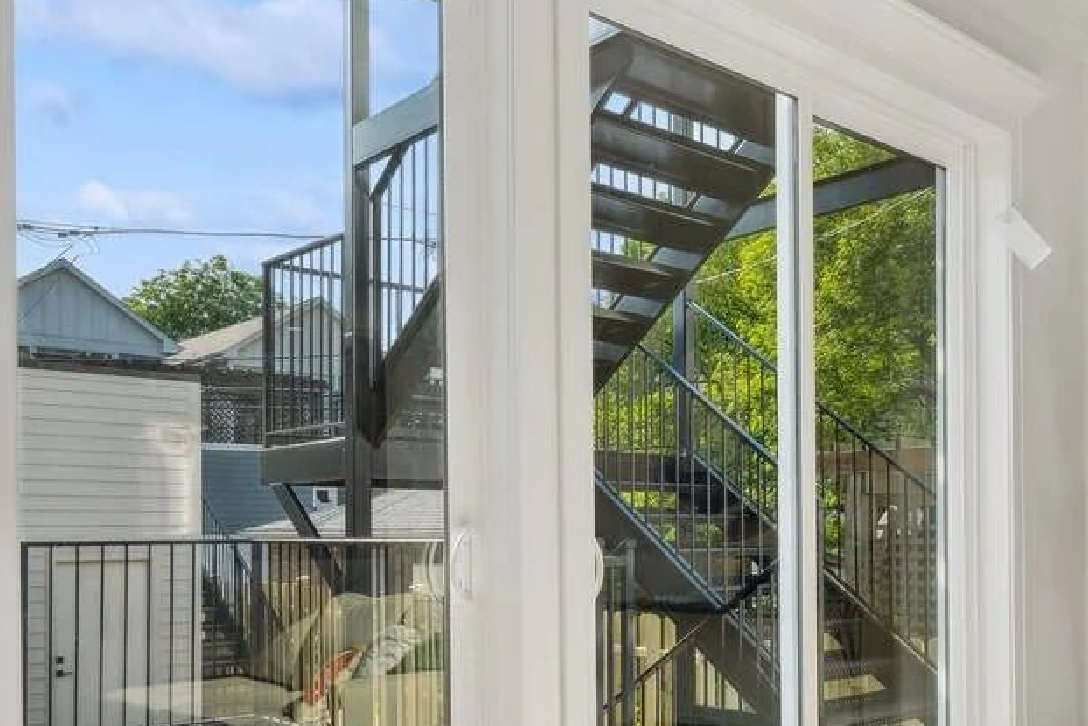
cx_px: 687
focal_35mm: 36
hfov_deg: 52.5
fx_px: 1088
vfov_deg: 36.2
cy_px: 530
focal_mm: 14
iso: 200
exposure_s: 1/90
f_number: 9.5
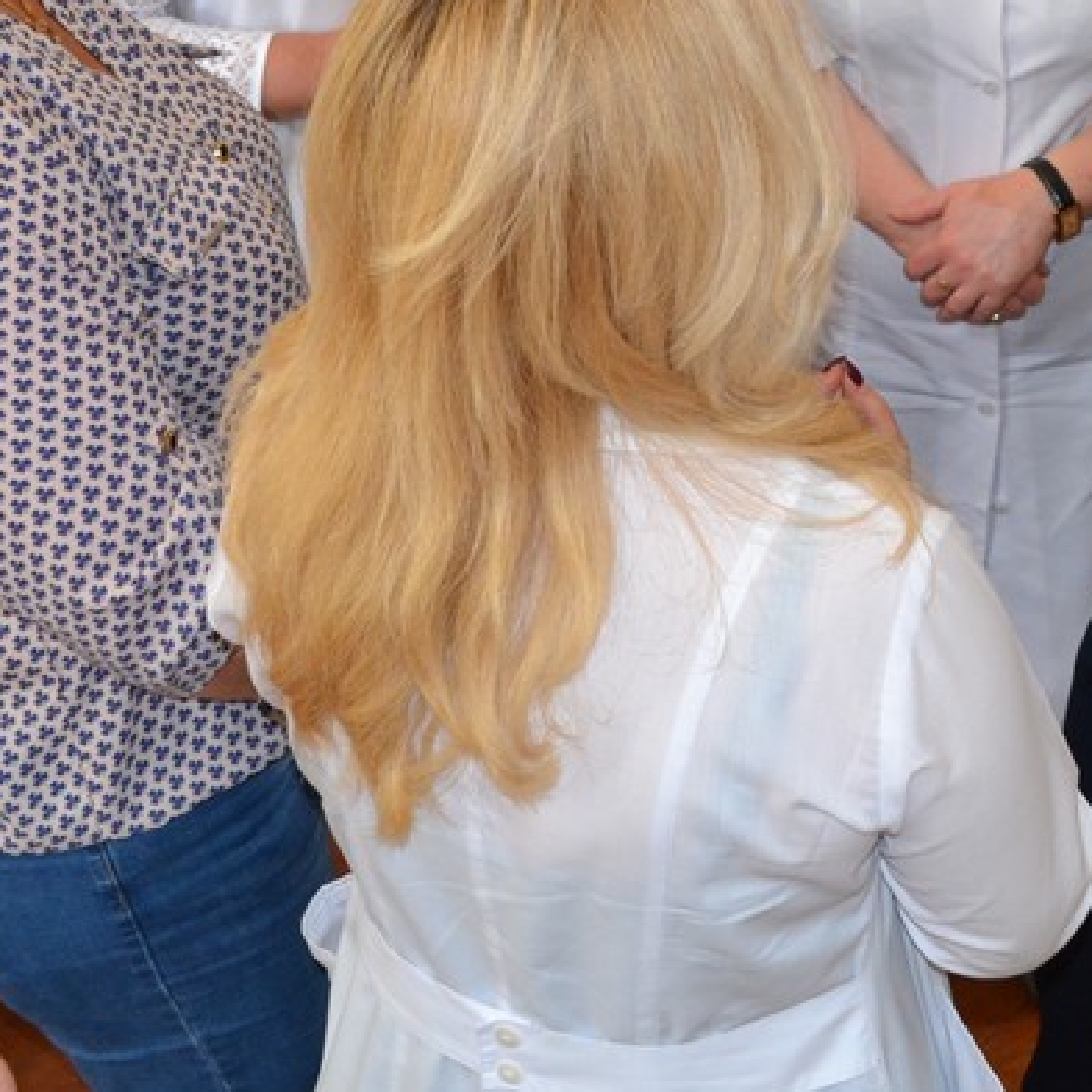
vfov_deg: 24.0
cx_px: 795
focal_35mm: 70
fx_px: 2498
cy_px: 125
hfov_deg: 24.4
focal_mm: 18
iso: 900
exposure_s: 1/60
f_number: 3.5
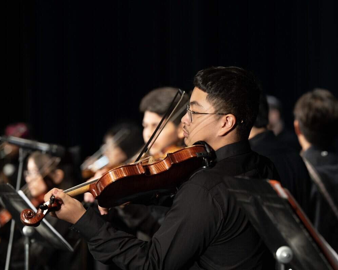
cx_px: 195
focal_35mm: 183
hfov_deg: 10.5
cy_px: 135
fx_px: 1831
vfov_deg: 8.5
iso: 1000
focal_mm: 162
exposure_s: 1/160
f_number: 4
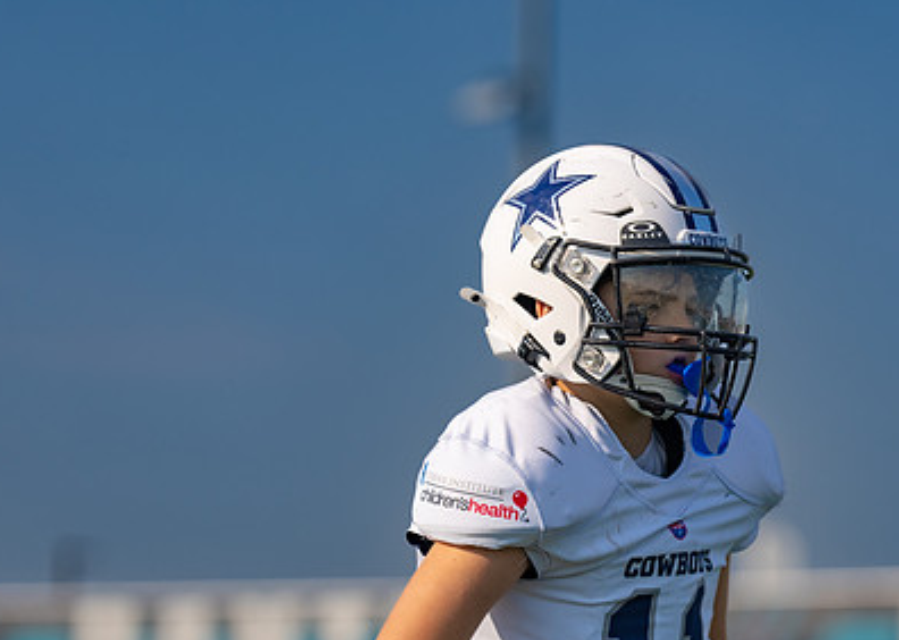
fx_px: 6300
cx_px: 606
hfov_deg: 8.2
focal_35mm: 247
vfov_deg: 5.8
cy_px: 449
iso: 100
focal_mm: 157
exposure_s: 1/4000
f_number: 3.2
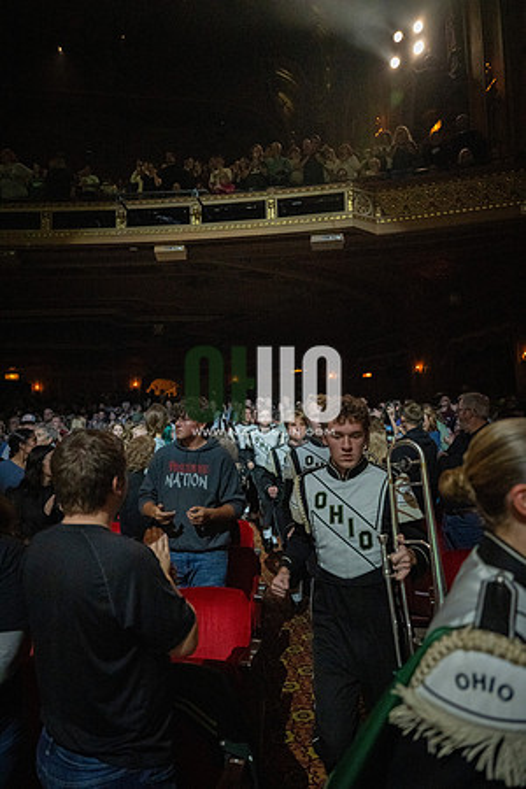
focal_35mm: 24
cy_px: 394
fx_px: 526
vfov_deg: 73.7
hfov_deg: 53.1
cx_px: 263
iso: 12800
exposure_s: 1/500
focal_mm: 24
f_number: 2.8
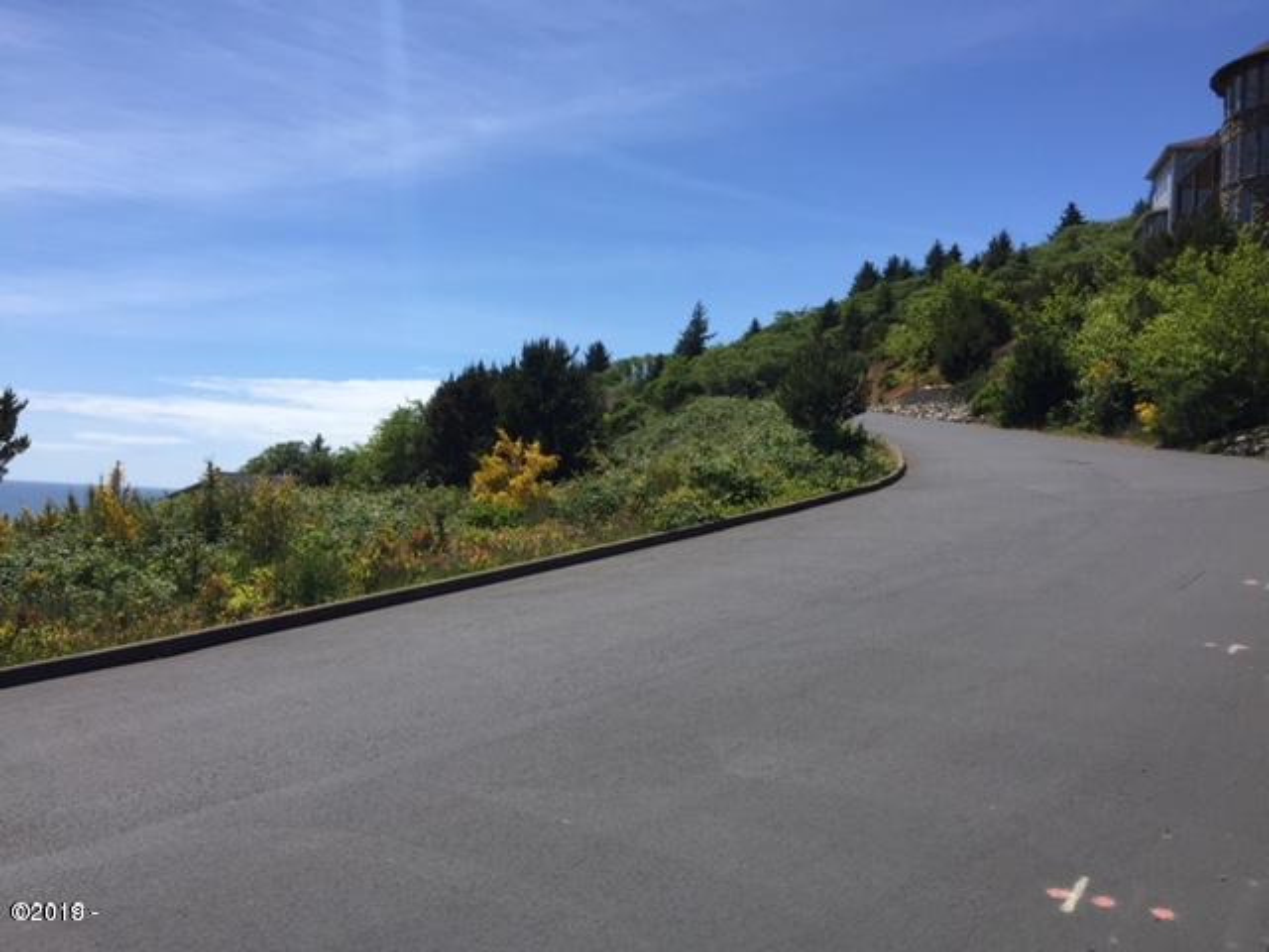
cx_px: 634
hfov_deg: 61.7
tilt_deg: +0.6
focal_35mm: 29
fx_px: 1063
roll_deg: -4.2
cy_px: 476
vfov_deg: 48.2
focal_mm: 4.15
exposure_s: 1/2639
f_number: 2.2
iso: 32
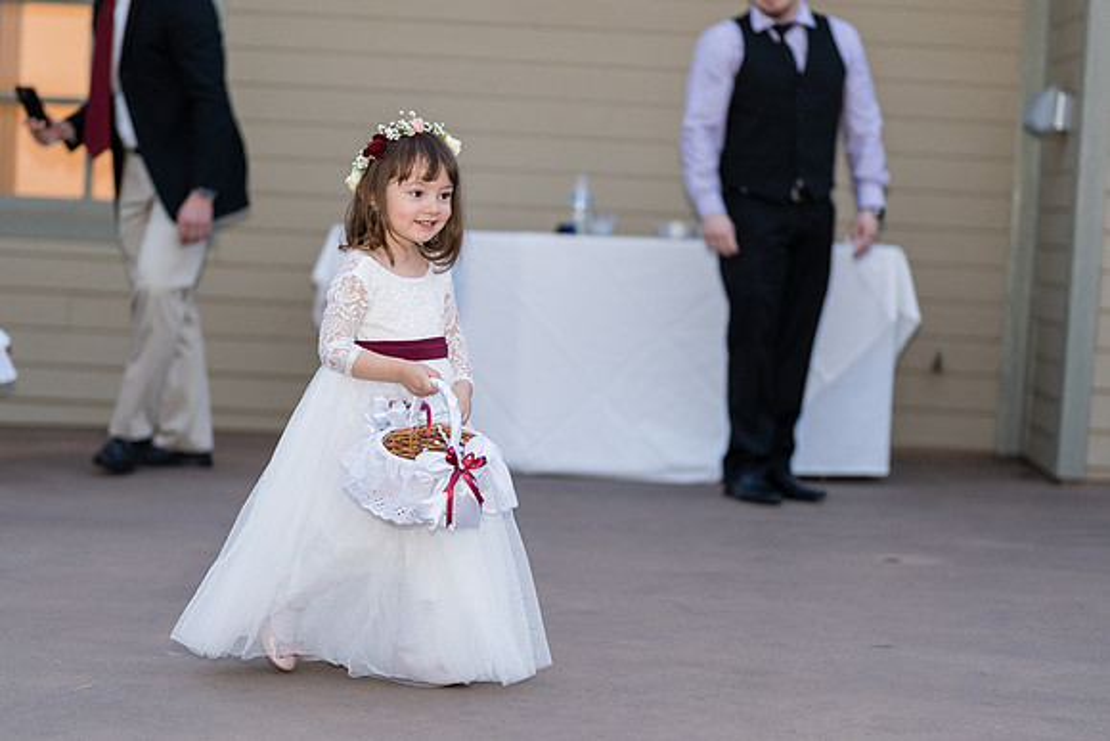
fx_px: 2313
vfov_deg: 18.2
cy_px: 370
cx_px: 555
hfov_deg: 27.0
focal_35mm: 75
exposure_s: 1/250
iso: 320
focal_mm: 50
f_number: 1.2
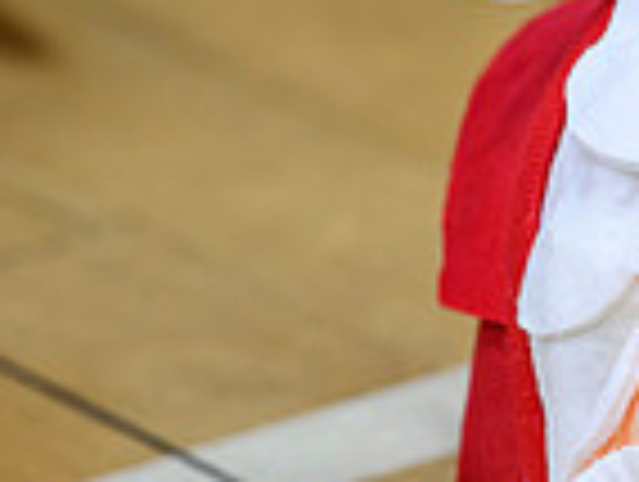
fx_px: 17936
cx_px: 876
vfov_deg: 1.5
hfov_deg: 2.0
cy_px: 279
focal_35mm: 970
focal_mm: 200
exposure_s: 1/160
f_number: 2.8
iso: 1000
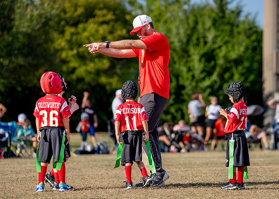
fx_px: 1675
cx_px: 170
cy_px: 94
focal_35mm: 211
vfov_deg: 6.8
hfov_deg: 9.5
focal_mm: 151
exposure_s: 1/4000
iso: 250
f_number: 2.8
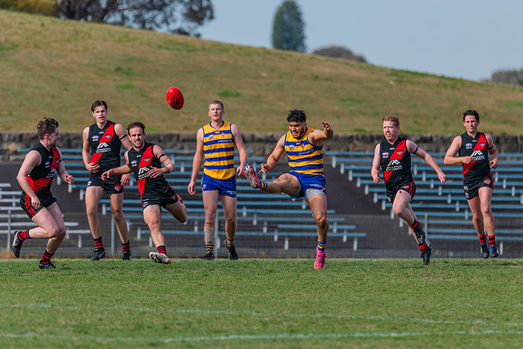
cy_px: 153
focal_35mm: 451
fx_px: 6554
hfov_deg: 4.6
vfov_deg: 3.0
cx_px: 269
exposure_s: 1/1600
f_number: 6.3
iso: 500
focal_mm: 400
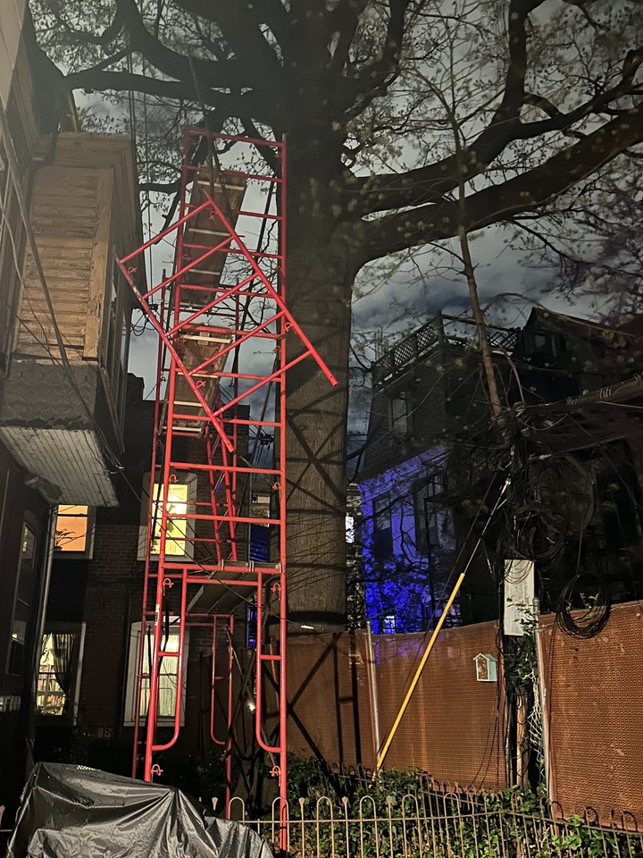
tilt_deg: +20.1
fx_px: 743
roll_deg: -1.5
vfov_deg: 60.0
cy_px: 442
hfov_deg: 46.5
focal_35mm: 30
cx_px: 249
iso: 2500
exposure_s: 1/15
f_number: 1.78
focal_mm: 6.86
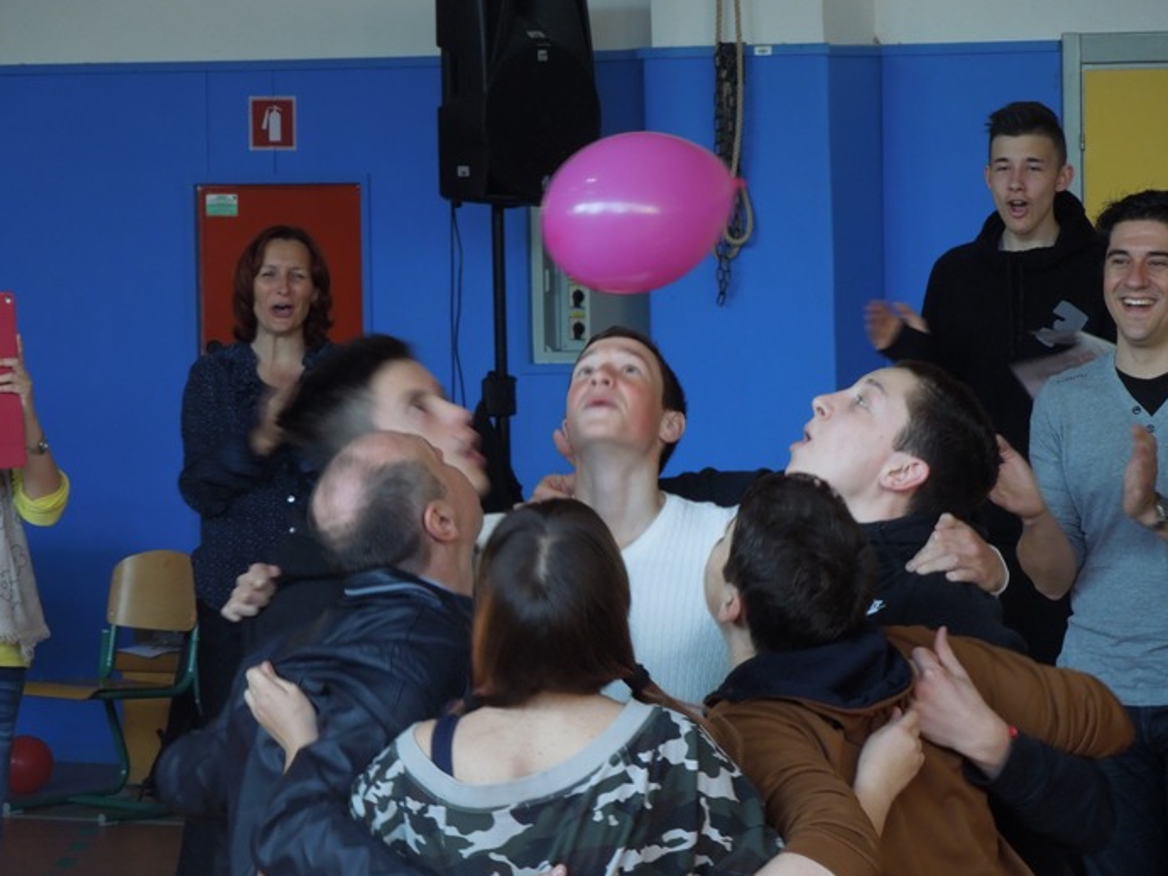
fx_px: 5162
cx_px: 588
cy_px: 435
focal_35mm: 153
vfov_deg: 9.7
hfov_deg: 12.9
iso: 400
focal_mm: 27.2
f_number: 4.9
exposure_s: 1/50
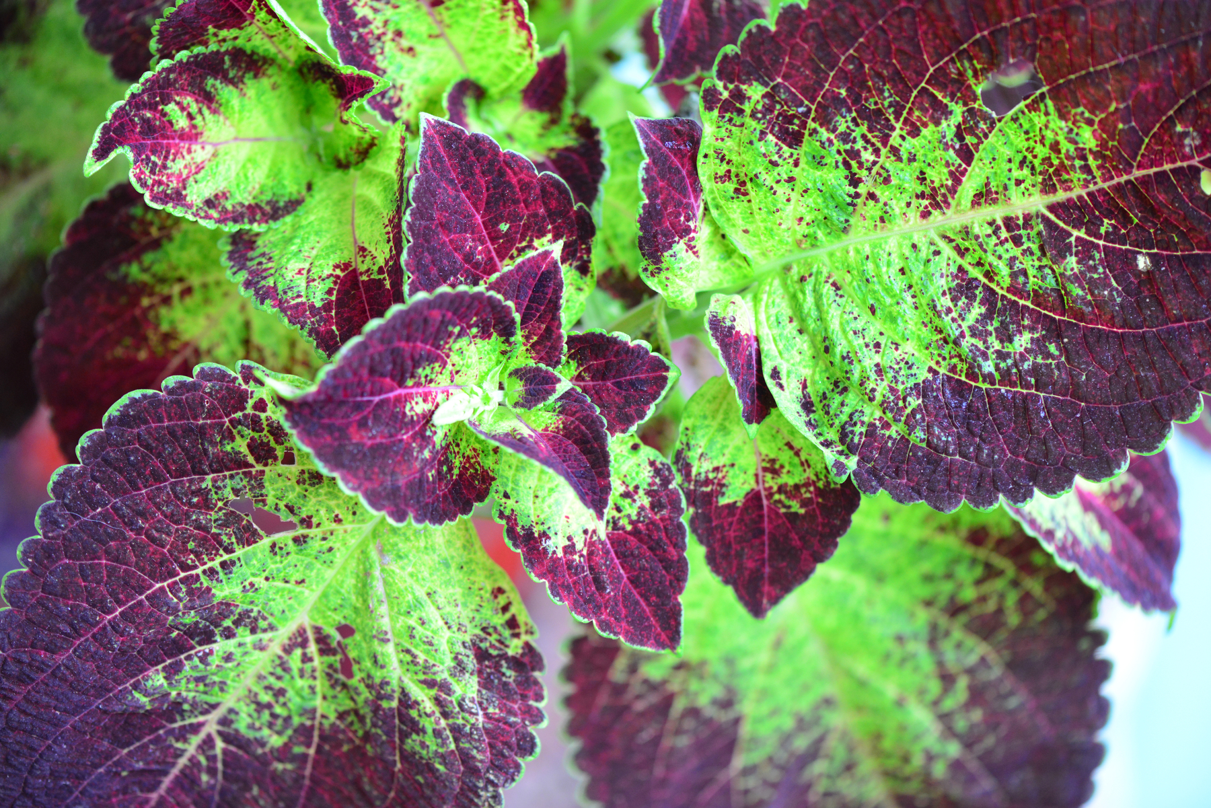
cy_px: 404
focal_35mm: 105
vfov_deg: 13.0
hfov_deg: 19.5
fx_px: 3533
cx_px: 606
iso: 1600
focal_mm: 105
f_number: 4.5
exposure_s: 1/200
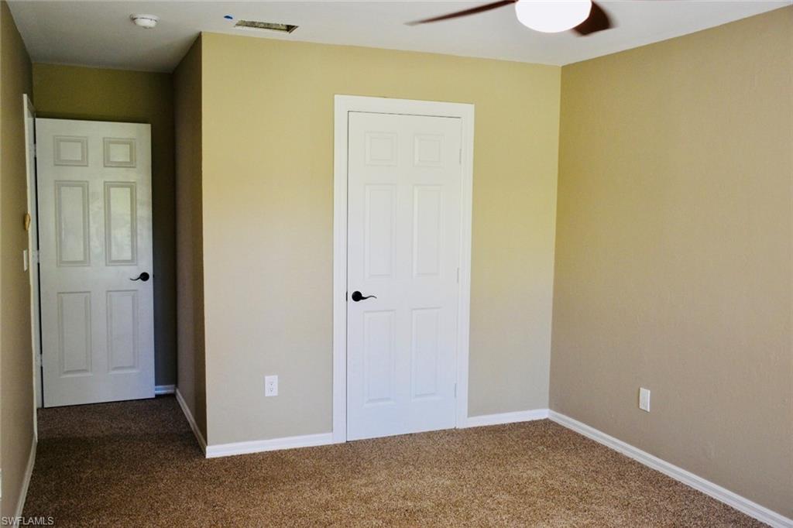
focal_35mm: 34
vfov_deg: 38.3
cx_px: 396
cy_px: 264
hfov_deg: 55.1
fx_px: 760
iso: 720
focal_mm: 23
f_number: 4
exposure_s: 1/60
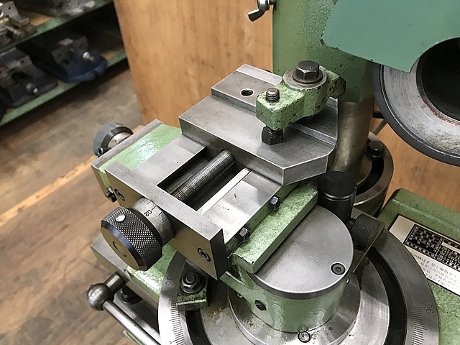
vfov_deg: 49.7
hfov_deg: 63.4
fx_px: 372
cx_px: 230
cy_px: 172
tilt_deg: -47.0
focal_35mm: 28
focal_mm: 3.99
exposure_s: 1/15
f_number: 1.8
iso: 64
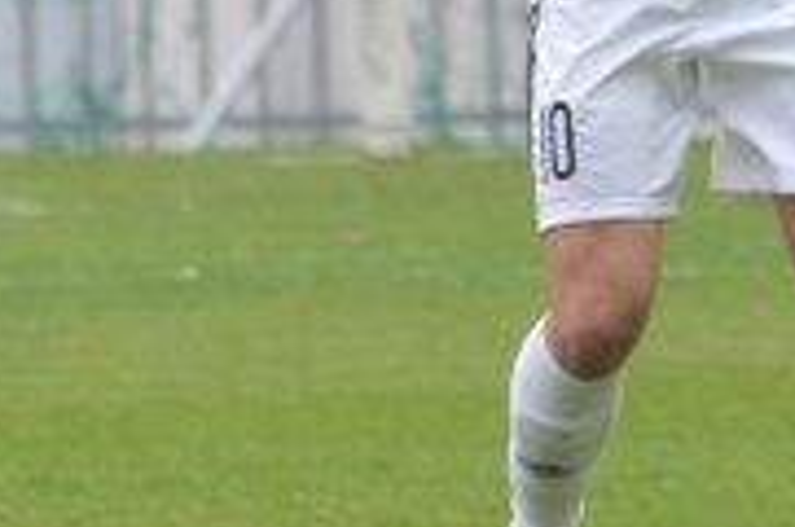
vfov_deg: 0.6
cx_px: 2530
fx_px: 48343
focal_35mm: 2193
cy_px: -257
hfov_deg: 0.9
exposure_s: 1/250
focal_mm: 220
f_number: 6.3
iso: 250
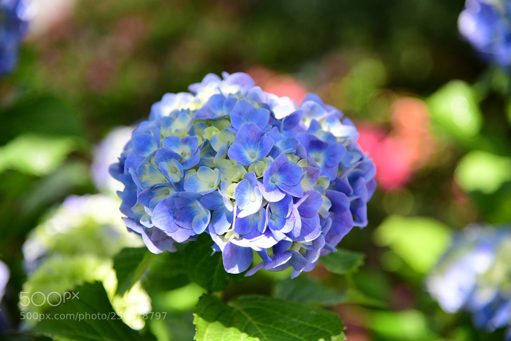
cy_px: 170
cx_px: 256
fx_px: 1703
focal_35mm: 120
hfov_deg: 17.1
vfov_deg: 11.4
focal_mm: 120
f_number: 4
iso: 1100
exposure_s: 1/2000
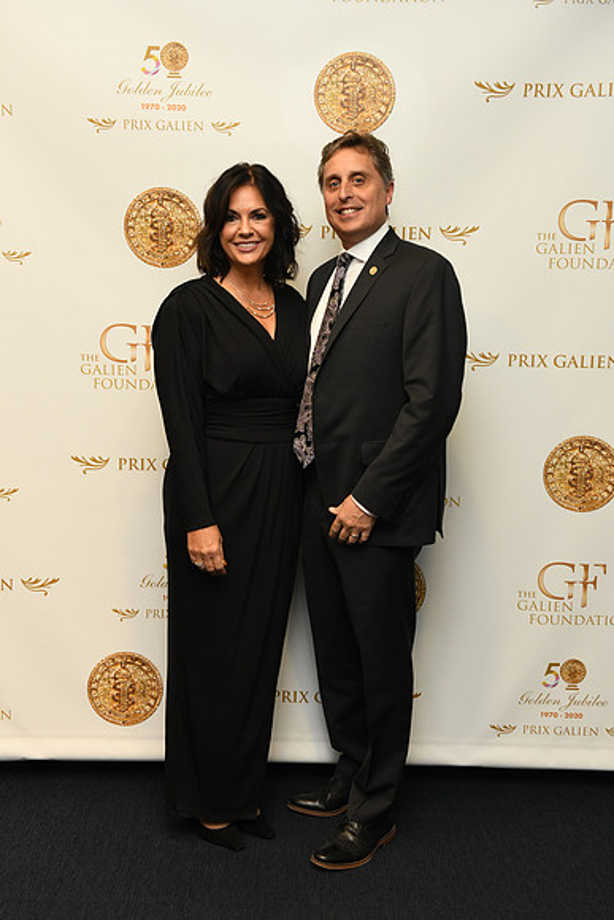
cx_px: 307
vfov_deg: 44.5
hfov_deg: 30.5
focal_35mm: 44
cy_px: 460
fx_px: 1125
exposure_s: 1/125
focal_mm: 44
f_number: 5.6
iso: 2000
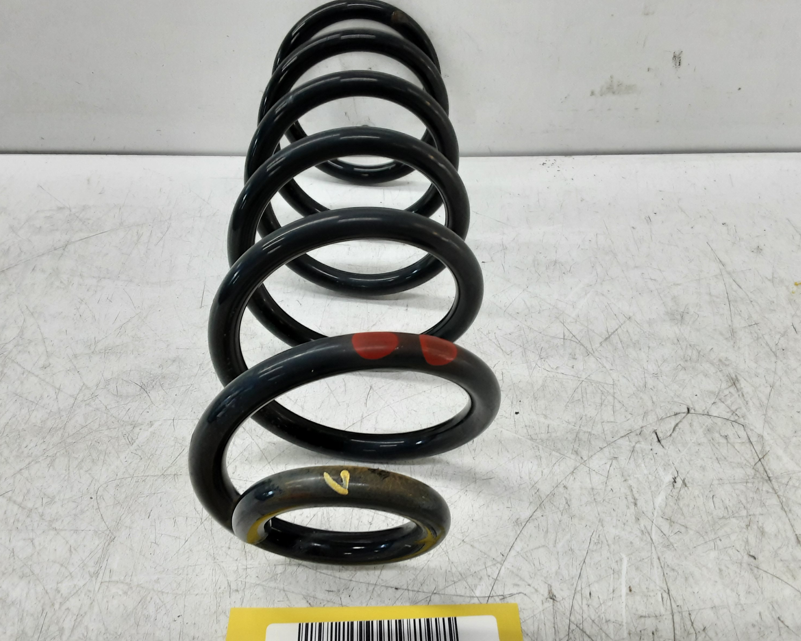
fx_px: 688
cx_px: 395
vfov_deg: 50.0
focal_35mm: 29
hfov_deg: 60.4
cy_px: 314
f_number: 1.9
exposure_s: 1/50
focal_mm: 2.91
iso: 80
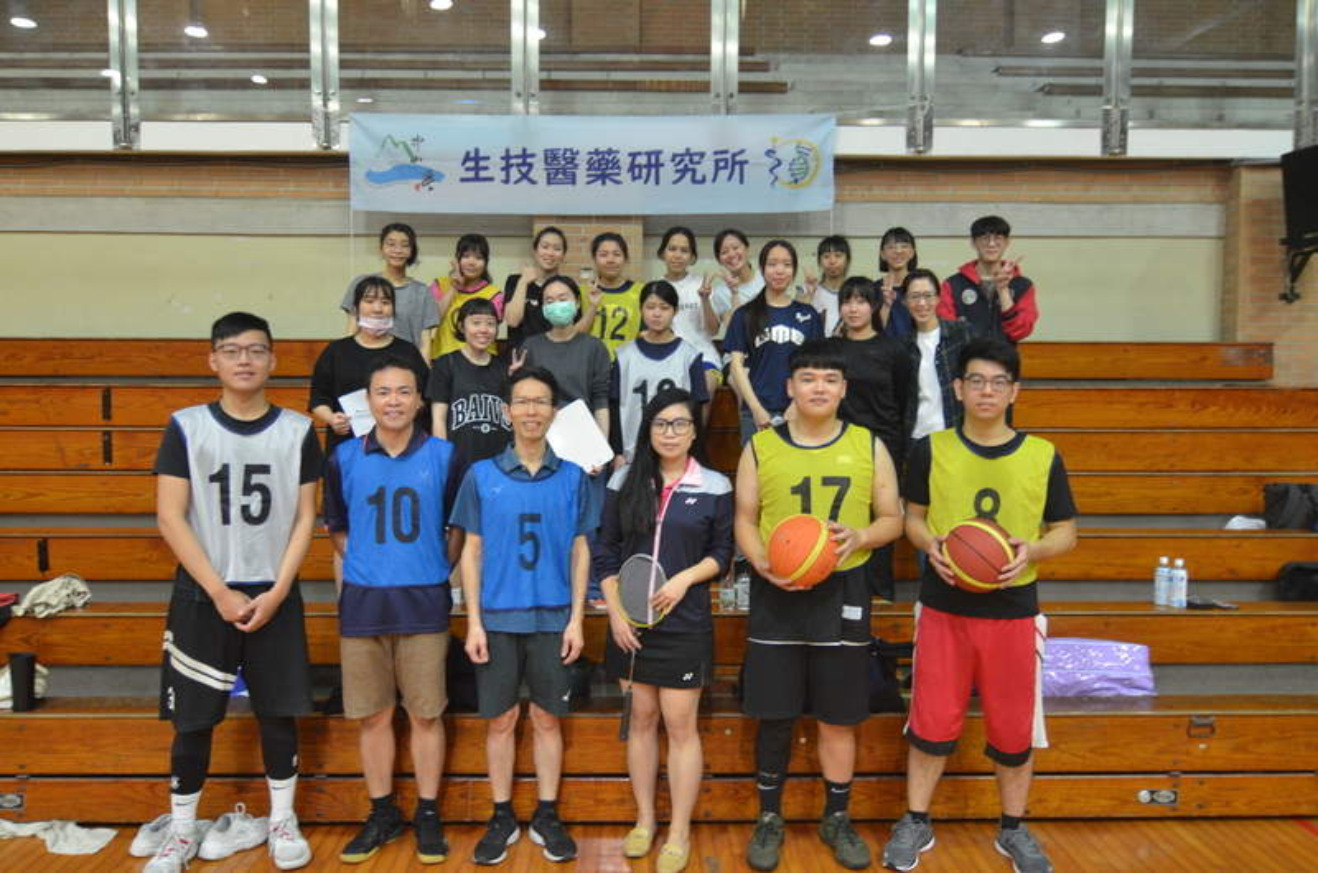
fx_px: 987
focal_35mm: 27
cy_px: 436
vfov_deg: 47.7
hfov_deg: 67.5
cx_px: 659
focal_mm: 18
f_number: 4
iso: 1600
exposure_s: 1/30
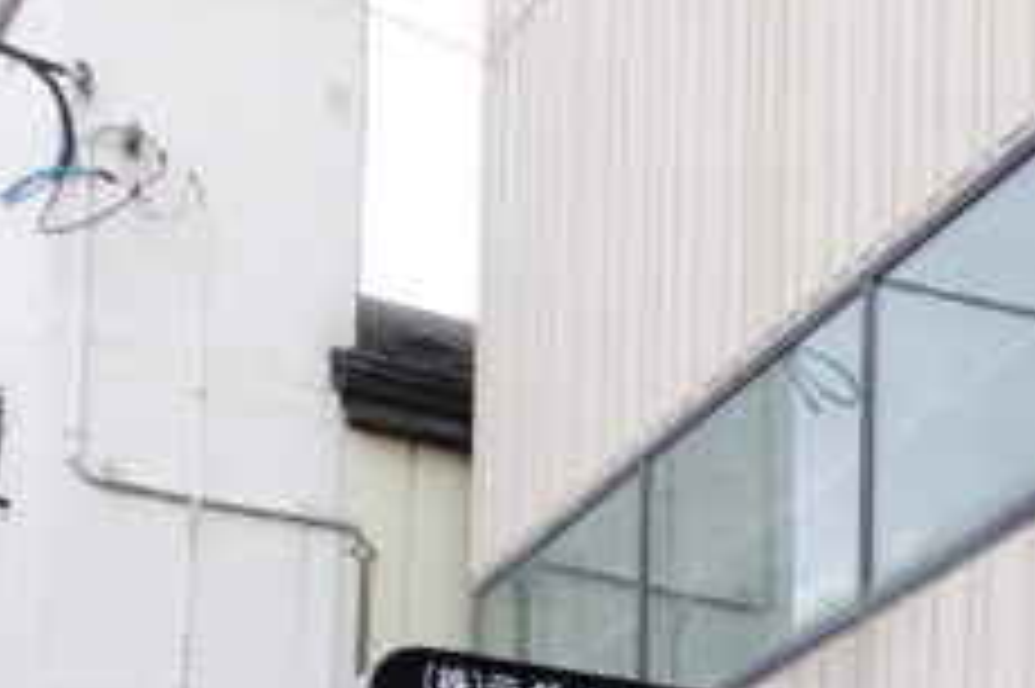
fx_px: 3074
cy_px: 1414
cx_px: 1899
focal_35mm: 107
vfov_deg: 11.4
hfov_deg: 16.0
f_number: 6.3
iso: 125
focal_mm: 8.8
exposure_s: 1/80
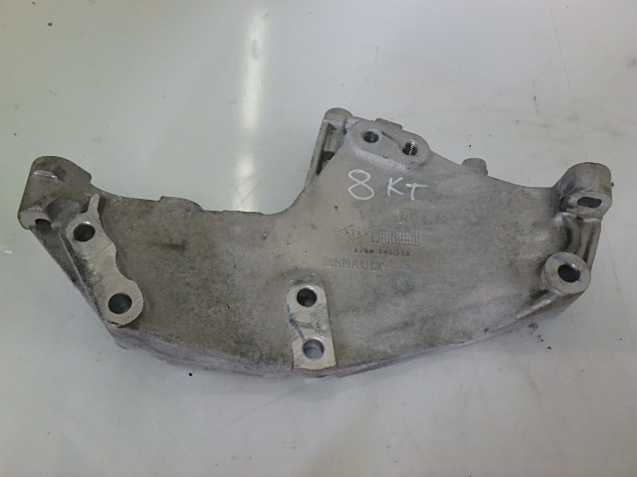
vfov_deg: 39.7
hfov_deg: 51.4
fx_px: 662
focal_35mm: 36
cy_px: 238
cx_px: 318
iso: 500
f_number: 5
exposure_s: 1/40
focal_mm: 6.4
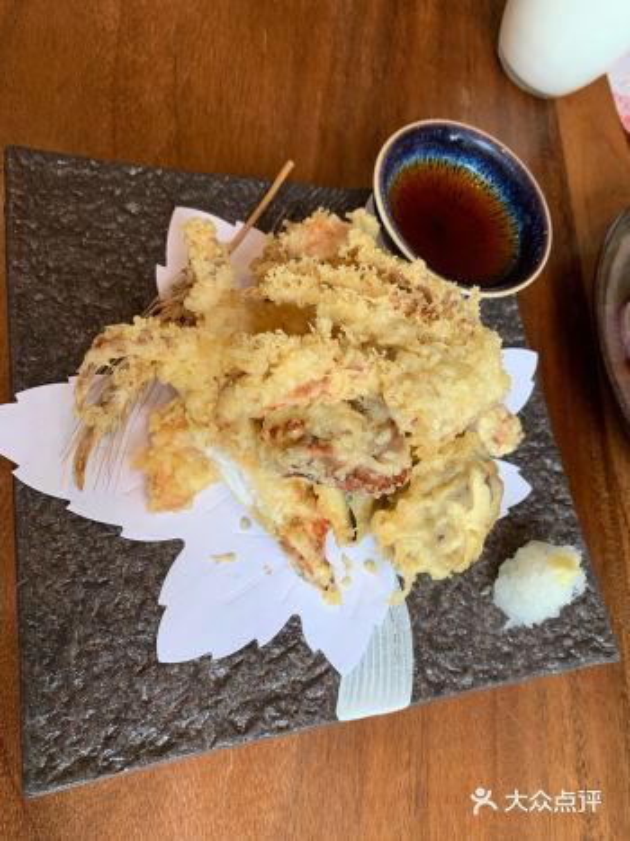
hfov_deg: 53.0
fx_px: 631
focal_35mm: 26
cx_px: 315
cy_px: 420
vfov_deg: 67.3
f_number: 1.8
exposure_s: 1/100
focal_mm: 4.25
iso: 100
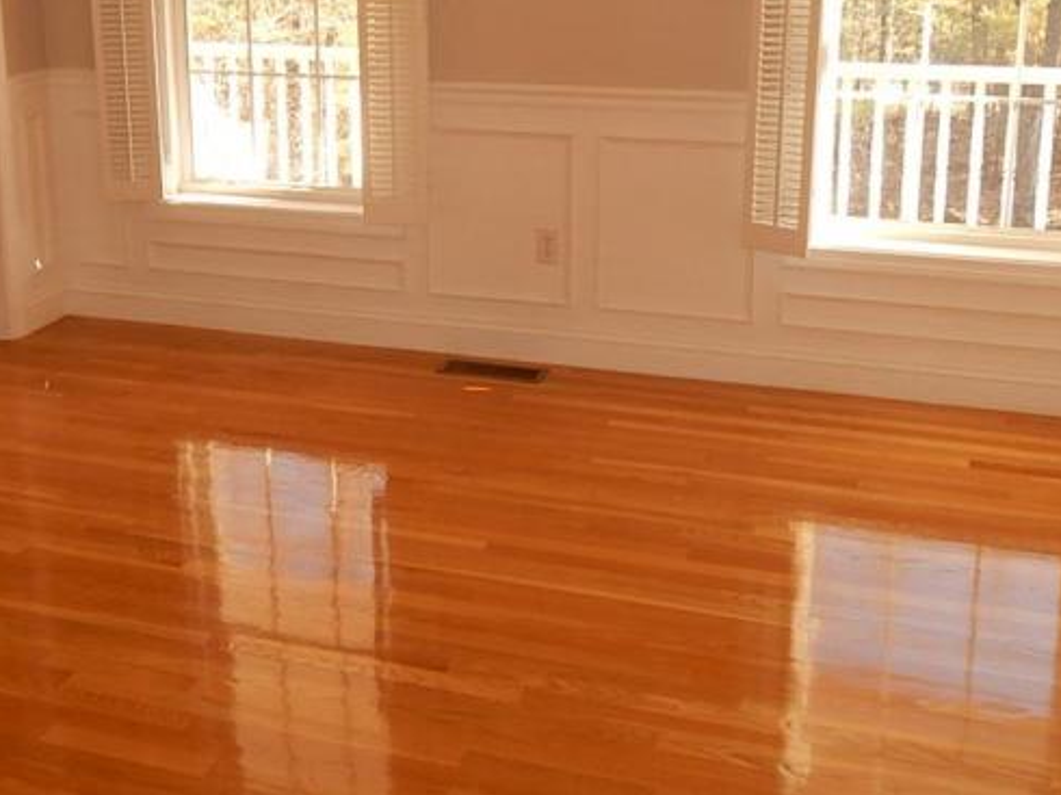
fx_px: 1409
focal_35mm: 46
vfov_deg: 31.1
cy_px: 223
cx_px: 375
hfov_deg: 40.9
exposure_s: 1/80
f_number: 3
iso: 125
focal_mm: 4
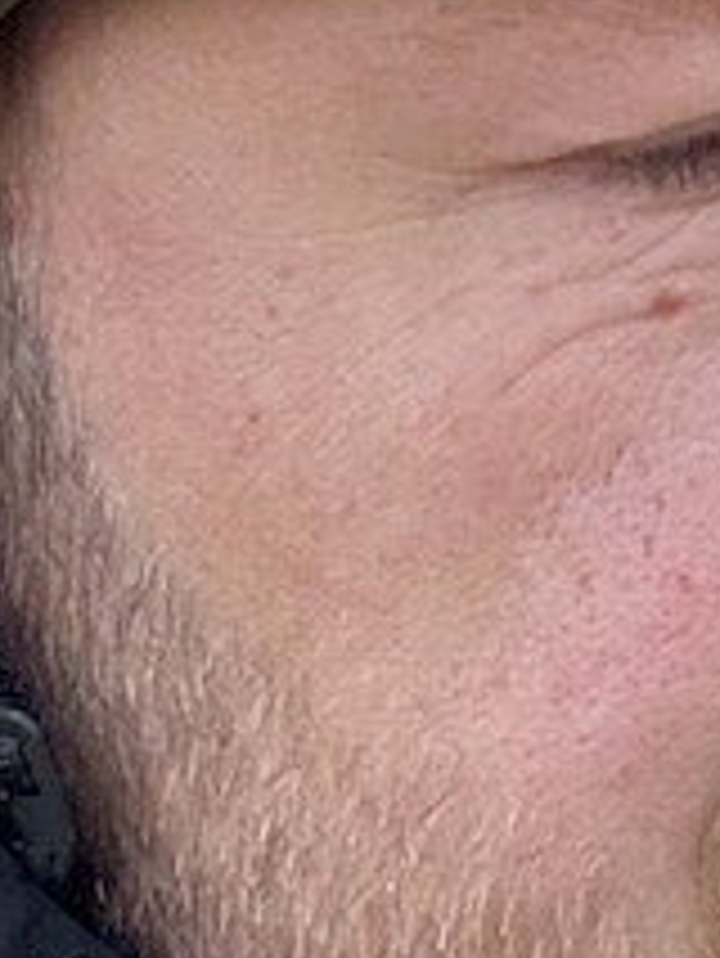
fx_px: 5153
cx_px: 531
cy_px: 1041
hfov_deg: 8.0
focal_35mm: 186
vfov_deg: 10.5
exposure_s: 1/236
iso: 25
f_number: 1.9
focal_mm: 2.69
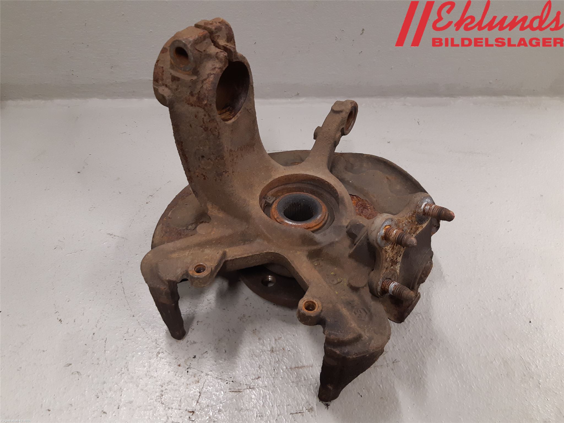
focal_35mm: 26
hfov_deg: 67.3
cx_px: 282
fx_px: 424
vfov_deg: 53.1
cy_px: 212
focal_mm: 3.93
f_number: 1.7
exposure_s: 1/50
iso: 125
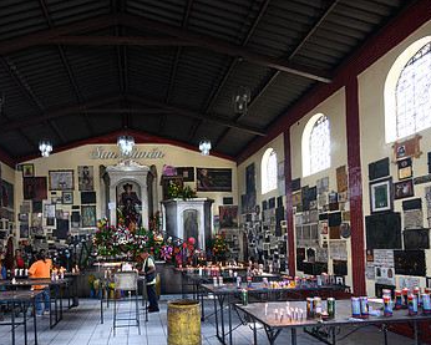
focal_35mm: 22
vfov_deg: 61.2
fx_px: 281
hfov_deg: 73.2
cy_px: 237
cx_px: 151
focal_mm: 14
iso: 500
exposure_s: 1/80
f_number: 4
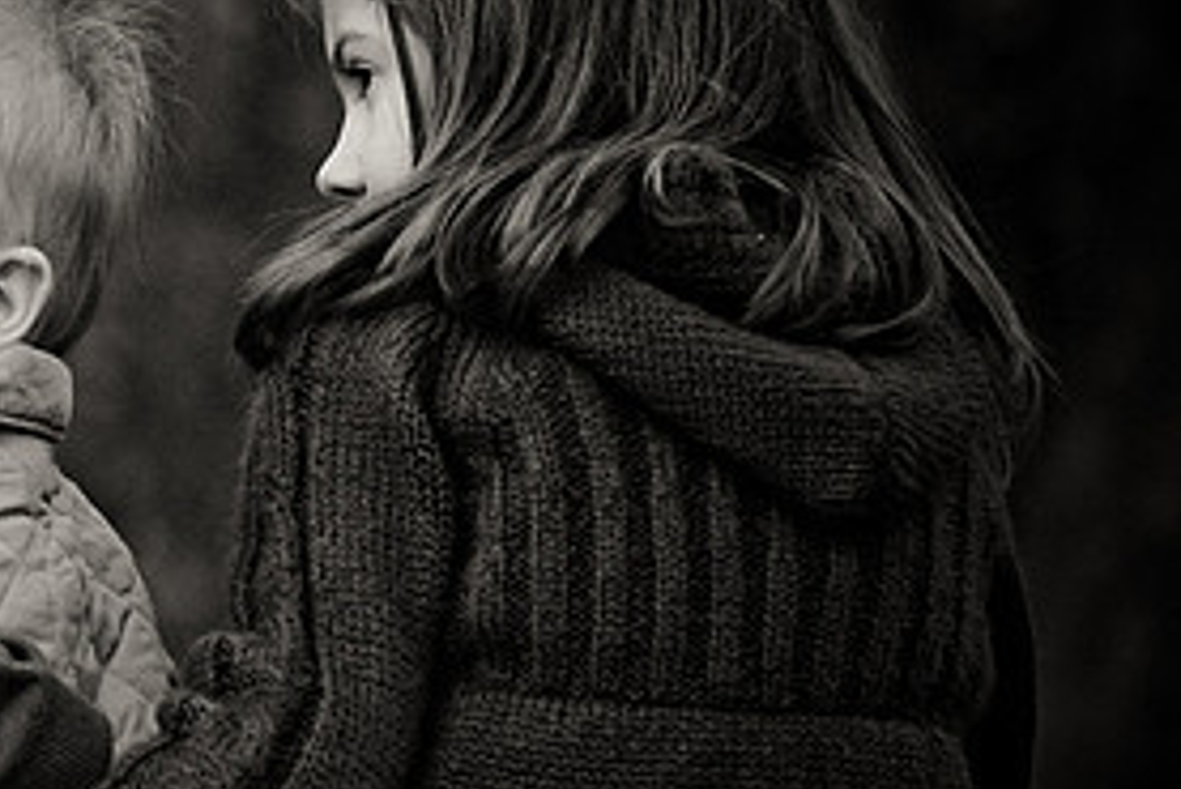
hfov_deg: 6.5
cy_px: 473
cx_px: 0
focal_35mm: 314
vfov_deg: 4.4
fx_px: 10306
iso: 400
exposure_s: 1/125
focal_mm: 100
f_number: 4
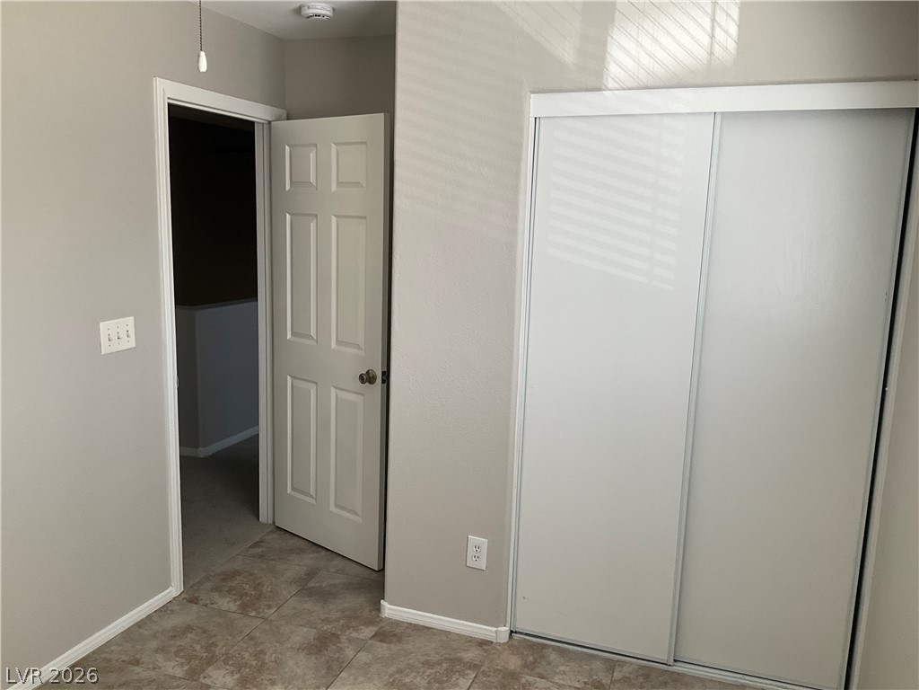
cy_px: 345
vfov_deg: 48.2
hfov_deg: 61.7
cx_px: 460
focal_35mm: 29
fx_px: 770
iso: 50
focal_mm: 3
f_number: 1.8
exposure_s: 1/122
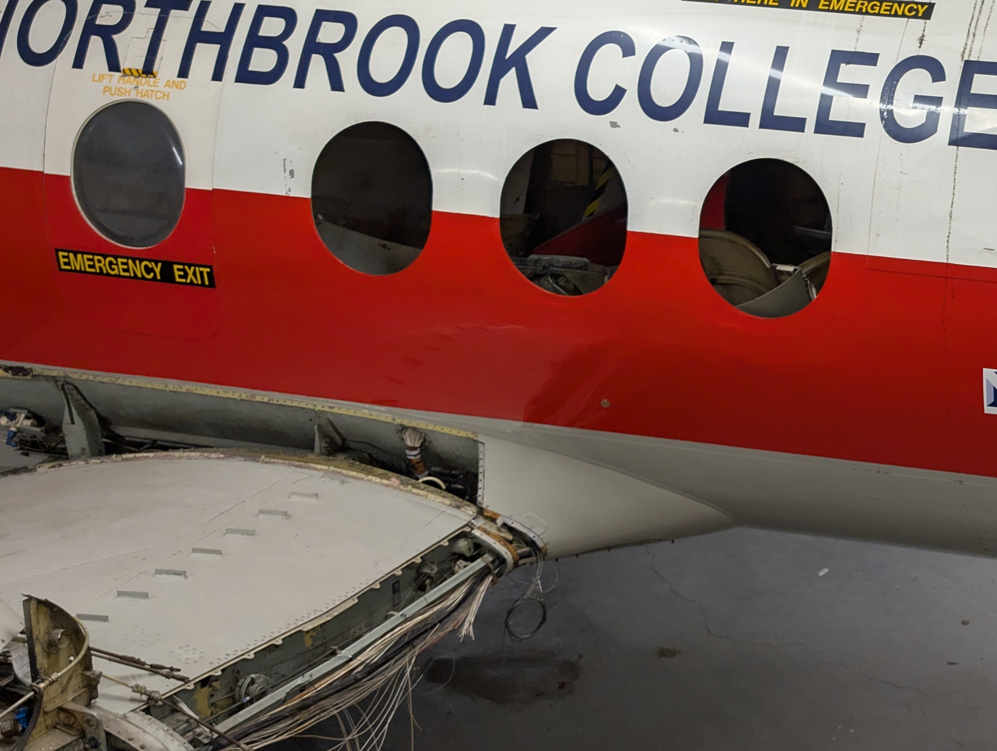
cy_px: 416
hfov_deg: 25.9
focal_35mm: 70
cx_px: 1064
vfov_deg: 21.1
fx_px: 2019
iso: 98
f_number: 1.68
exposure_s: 1/100
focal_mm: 6.9
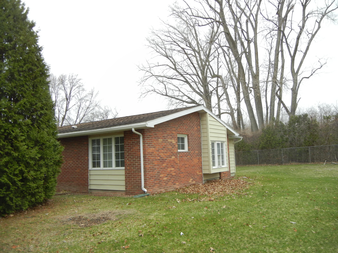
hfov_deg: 60.0
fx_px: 293
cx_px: 169
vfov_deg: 46.8
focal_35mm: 30
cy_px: 126
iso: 160
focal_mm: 5.4
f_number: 3.5
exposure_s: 1/315
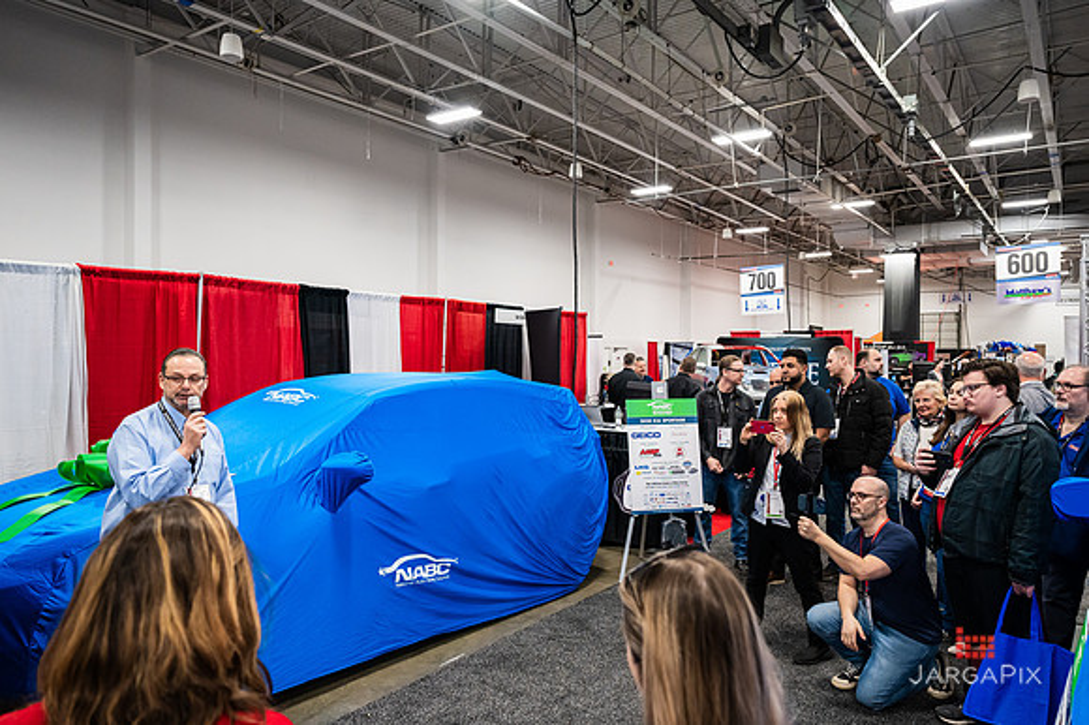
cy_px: 362
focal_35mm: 24
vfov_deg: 52.8
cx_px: 544
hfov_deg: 73.4
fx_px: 730
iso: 4000
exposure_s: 1/200
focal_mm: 24
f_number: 4
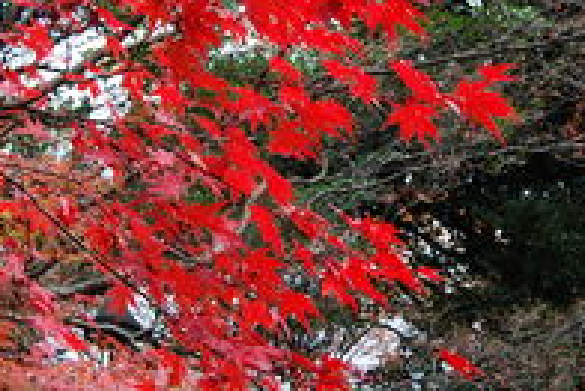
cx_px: 269
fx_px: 1073
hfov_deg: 30.5
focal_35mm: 66
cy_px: 154
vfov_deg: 20.6
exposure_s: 1/125
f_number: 5.6
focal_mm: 18
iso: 280
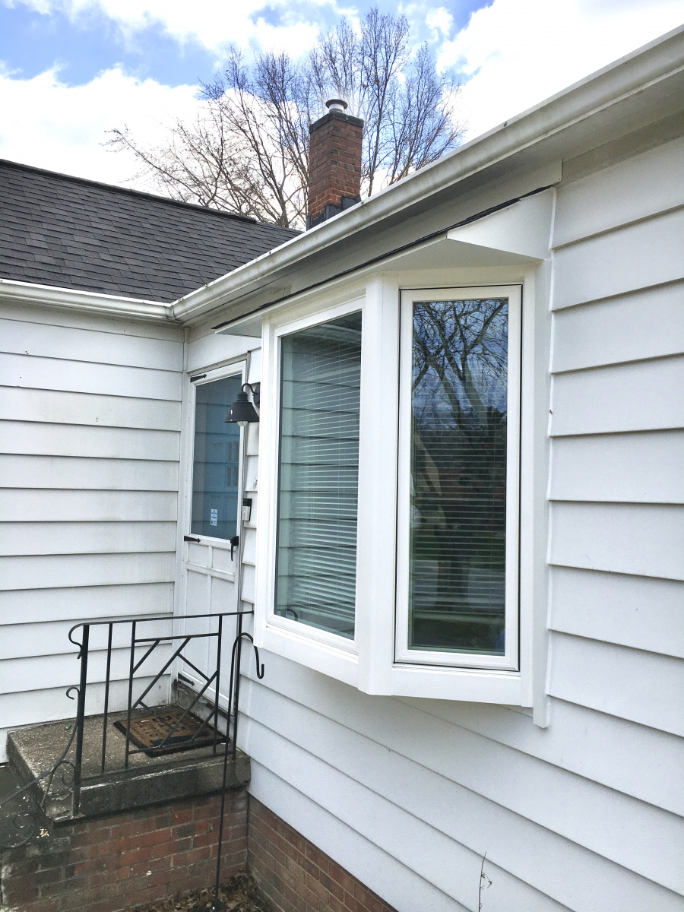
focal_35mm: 29
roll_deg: -2.2
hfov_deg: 48.2
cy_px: 456
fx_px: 764
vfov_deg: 61.7
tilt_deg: +0.6
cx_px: 342
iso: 25
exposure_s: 1/1099
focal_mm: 4.15
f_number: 2.2
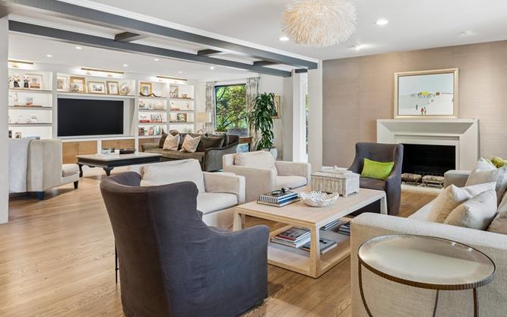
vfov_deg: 48.8
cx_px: 297
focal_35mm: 25
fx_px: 345
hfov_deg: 72.0
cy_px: 118
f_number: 8
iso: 200
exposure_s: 1/6
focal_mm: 16
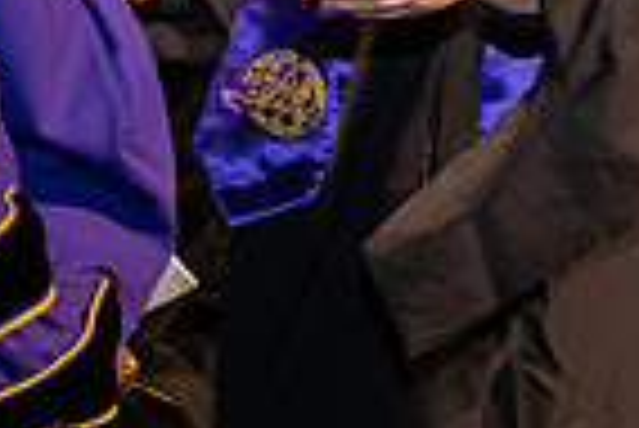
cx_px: 94
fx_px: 4353
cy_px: -200
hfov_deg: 8.4
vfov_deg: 5.6
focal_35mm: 245
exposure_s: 1/200
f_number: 6.3
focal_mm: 60
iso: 1600
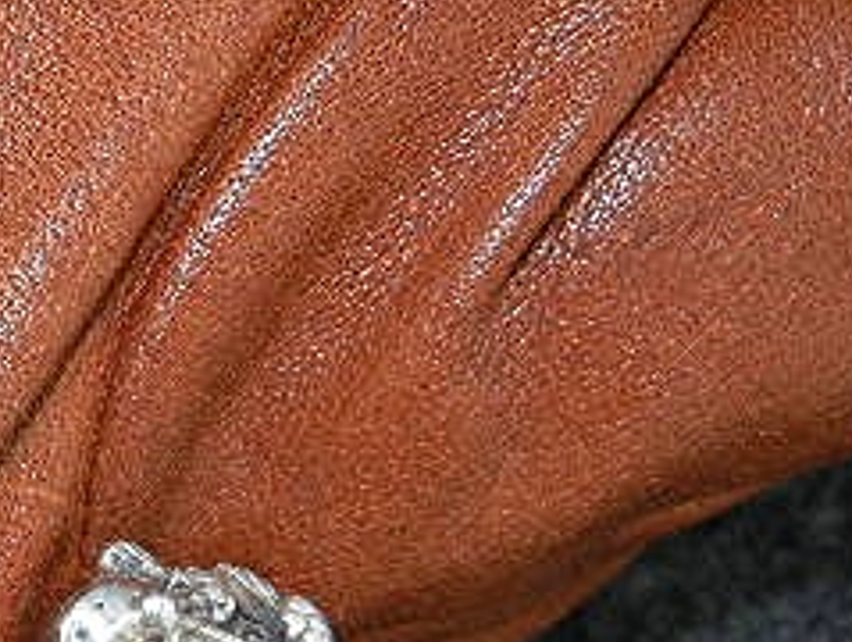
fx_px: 3426
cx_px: -182
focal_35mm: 139
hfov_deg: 13.8
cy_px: 478
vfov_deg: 10.7
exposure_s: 1/30
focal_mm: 9.3
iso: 526
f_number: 3.9
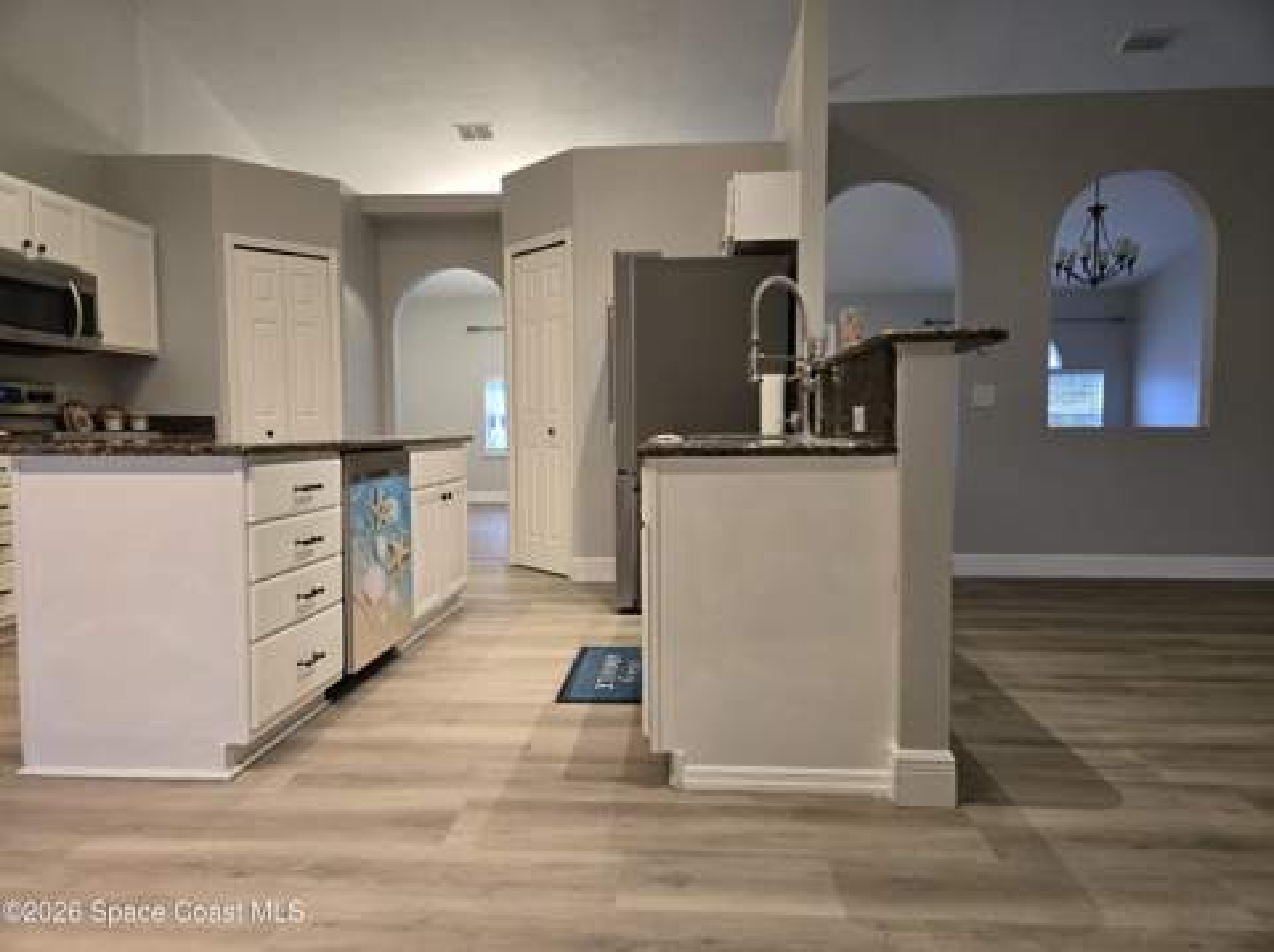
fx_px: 846
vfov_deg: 58.8
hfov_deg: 74.0
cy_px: 476
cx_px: 637
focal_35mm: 23
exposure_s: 1/120
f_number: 1.8
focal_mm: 5.4
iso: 400
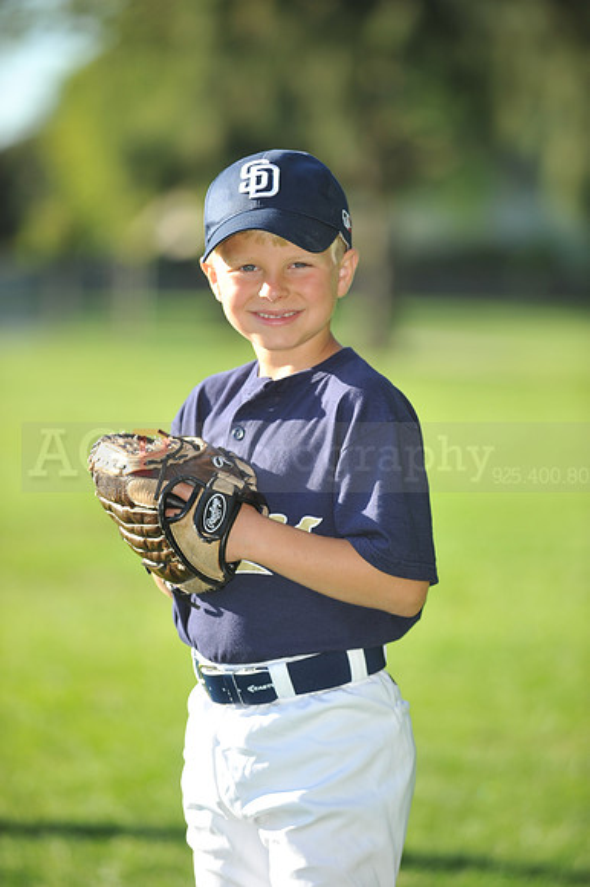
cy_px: 444
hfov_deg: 6.9
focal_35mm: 200
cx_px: 295
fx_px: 4922
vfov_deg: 10.3
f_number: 4
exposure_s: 1/640
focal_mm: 200
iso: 200
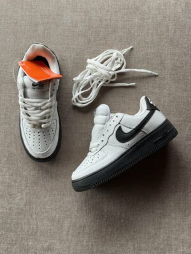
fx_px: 353
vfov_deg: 39.7
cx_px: 96
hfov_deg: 30.3
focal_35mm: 48
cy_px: 127
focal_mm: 6.76
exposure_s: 1/92
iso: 100
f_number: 1.78
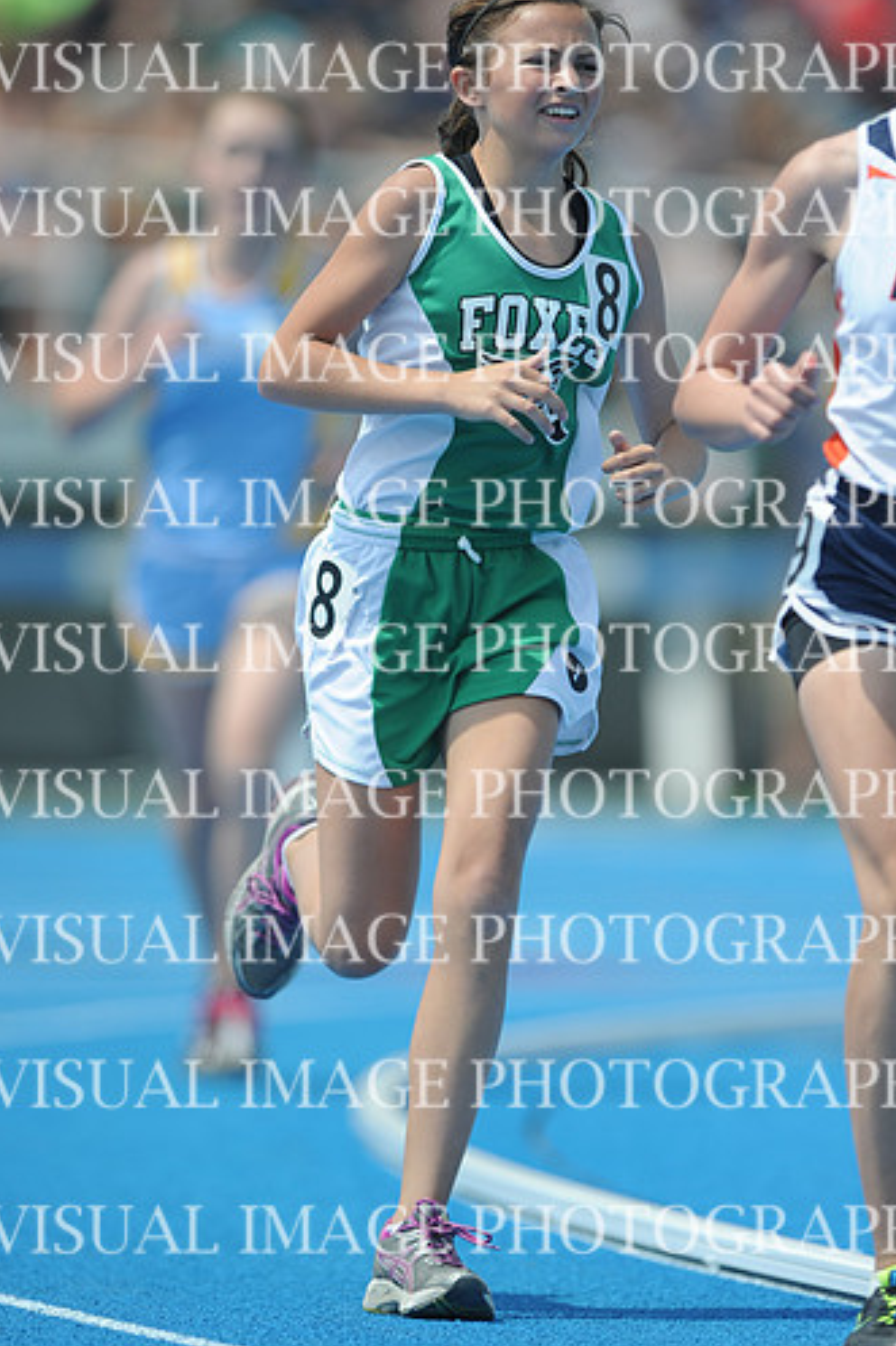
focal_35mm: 467
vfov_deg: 4.4
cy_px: 574
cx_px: 452
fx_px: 17445
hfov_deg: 2.9
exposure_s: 1/3200
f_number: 3.5
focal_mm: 400
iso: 200
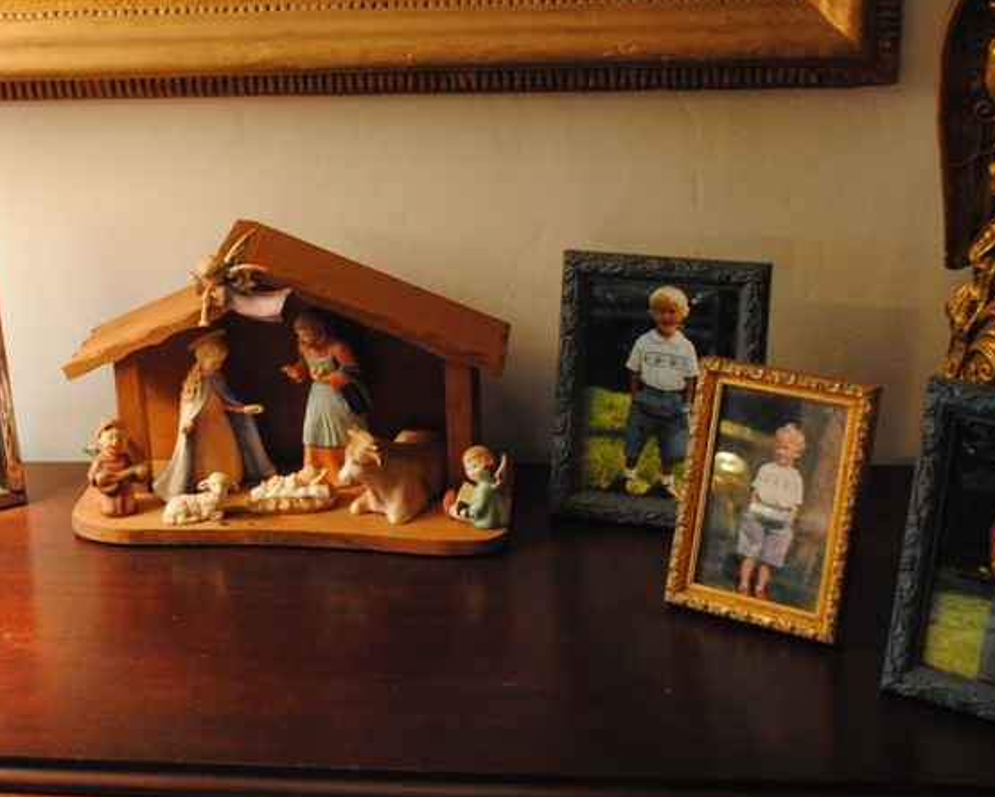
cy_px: 364
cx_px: 282
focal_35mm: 65
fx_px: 1915
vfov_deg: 23.5
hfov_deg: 28.8
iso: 800
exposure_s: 1/8
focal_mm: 22
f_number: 3.8
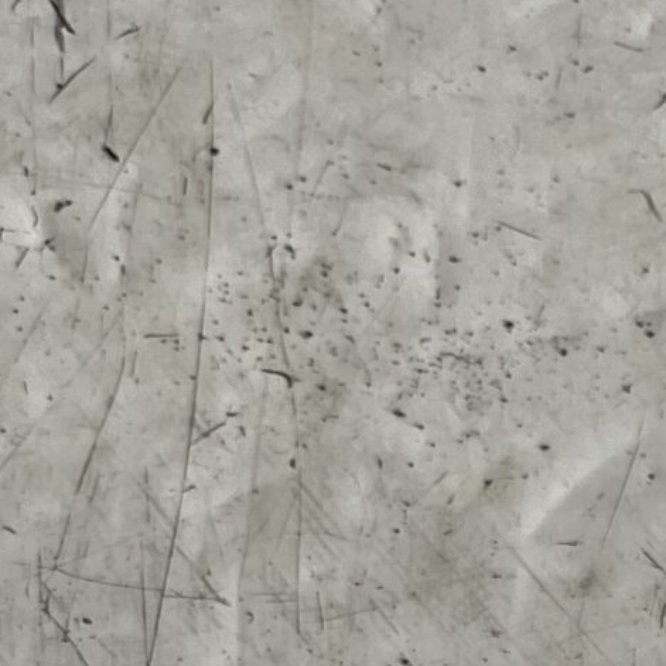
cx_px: 1110
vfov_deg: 11.7
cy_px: 1529
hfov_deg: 12.9
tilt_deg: -75.6
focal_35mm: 125
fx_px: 2721
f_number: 1.6
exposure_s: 1/298
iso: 50
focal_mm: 5.1
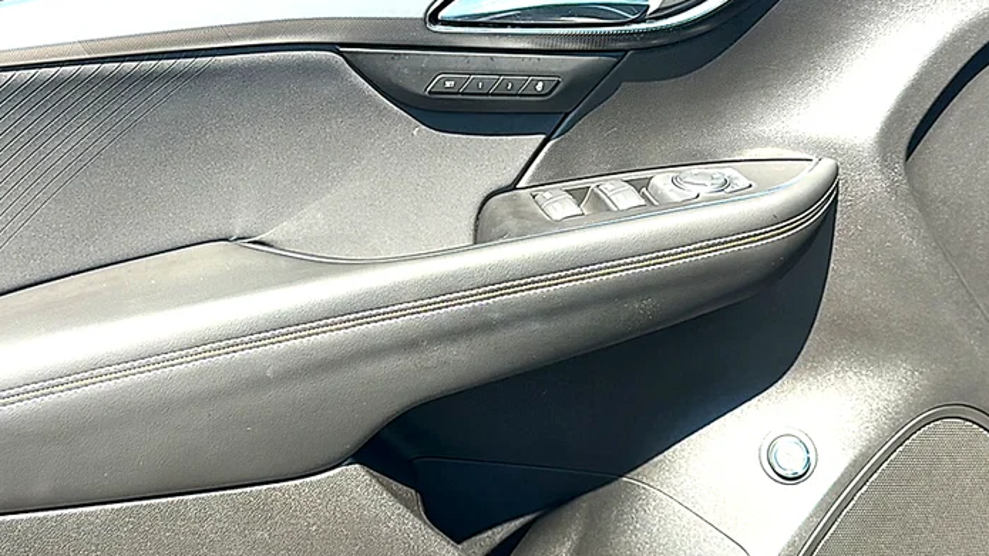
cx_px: 495
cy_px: 221
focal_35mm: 45
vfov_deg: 26.5
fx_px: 1180
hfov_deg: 45.5
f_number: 1.78
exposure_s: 1/746
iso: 80
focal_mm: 6.86
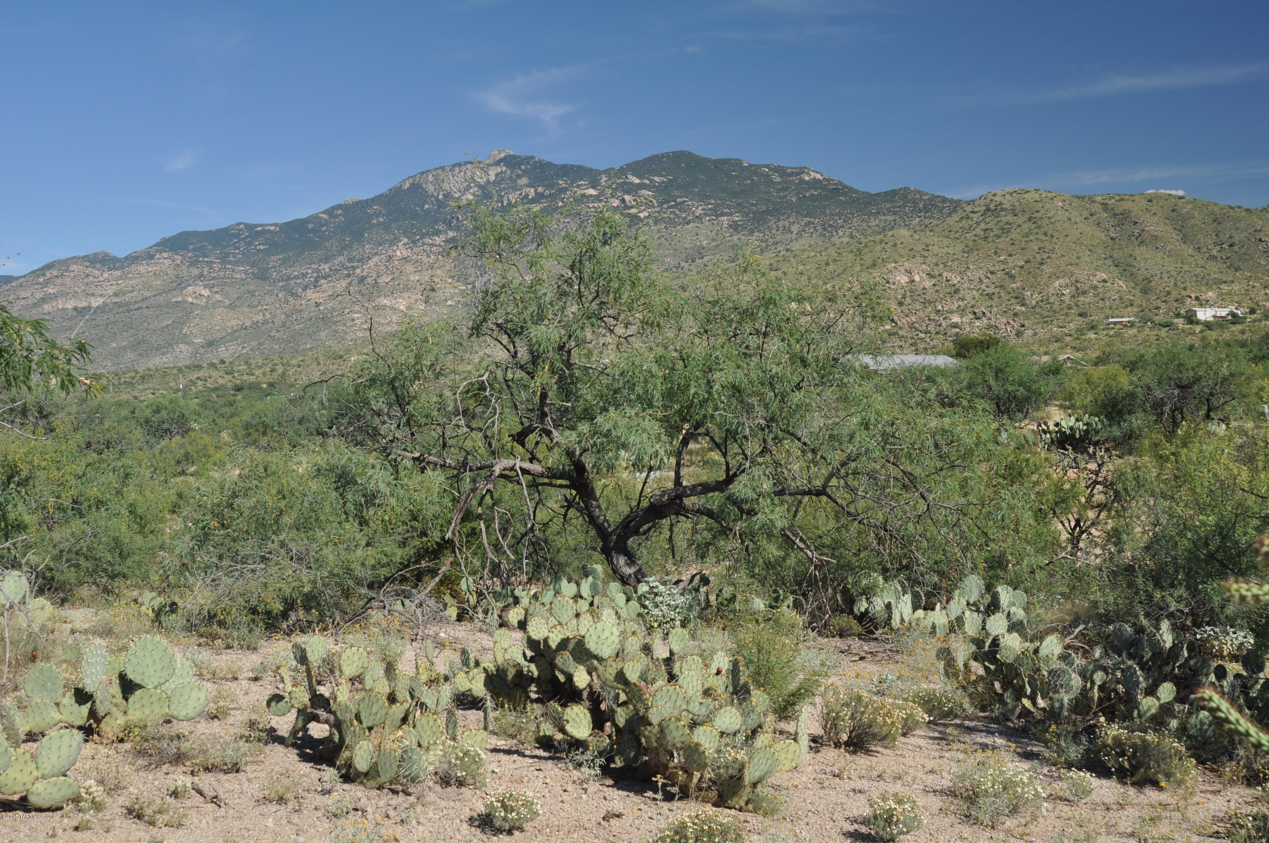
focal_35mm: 36
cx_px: 634
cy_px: 422
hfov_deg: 53.2
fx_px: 1267
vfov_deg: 36.8
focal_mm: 24
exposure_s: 1/250
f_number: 8
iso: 200
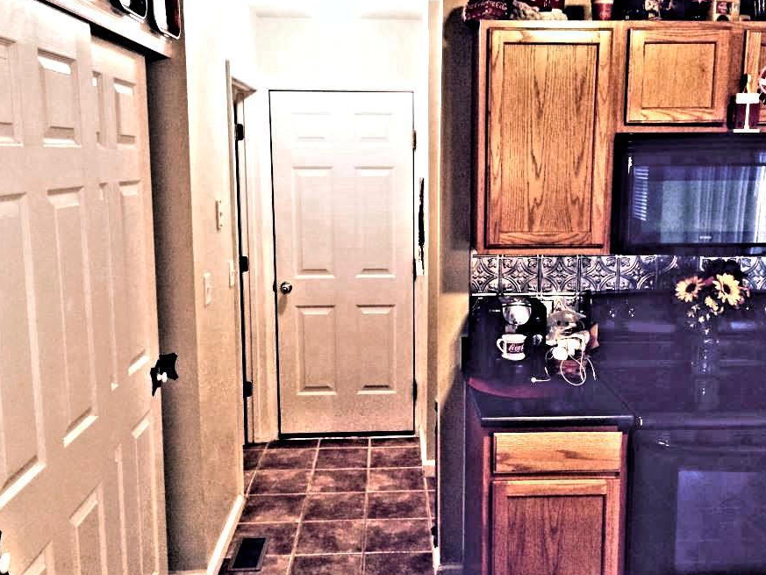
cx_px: 432
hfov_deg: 53.8
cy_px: 276
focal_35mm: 34
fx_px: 752
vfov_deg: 41.8
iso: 200
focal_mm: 4.15
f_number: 2.2
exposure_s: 1/30
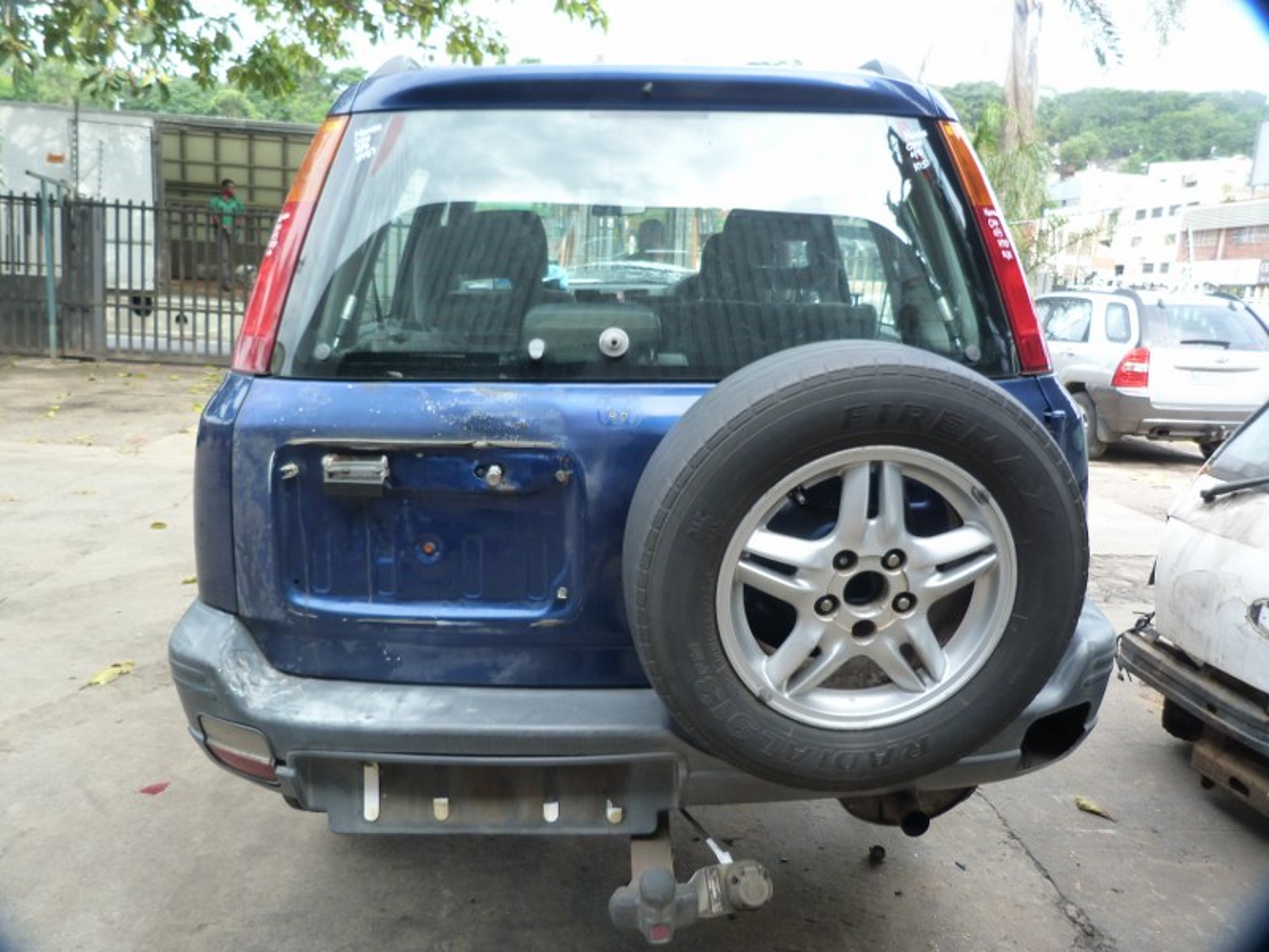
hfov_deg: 69.4
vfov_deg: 54.9
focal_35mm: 25
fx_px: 916
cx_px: 634
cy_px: 476
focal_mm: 4.5
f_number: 2.8
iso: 125
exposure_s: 1/80
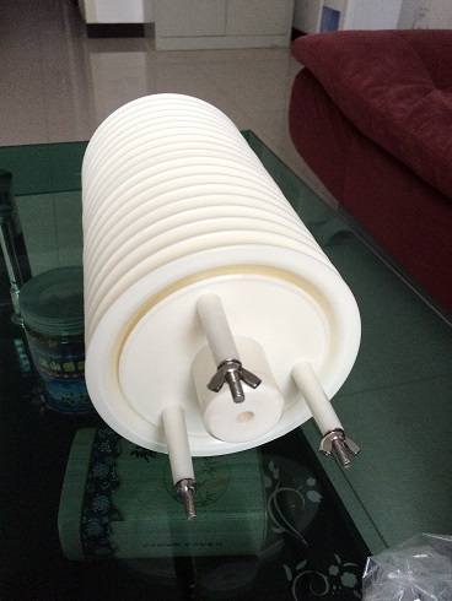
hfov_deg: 48.3
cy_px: 300
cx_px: 226
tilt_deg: -37.1
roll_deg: -2.3
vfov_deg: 61.6
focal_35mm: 29
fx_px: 504
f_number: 2.2
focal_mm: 4.15
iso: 320
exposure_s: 1/33
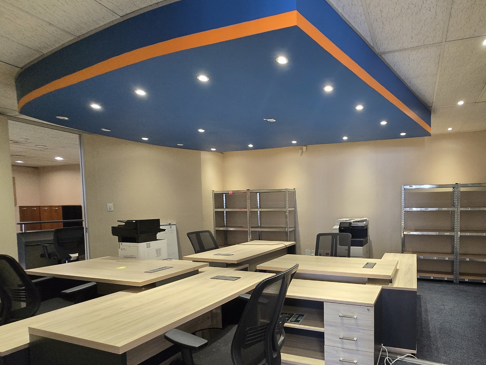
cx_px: 335
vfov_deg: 68.0
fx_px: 267
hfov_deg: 81.0
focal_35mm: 19
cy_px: 220
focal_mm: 1.7
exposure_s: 1/50
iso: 400
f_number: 2.2
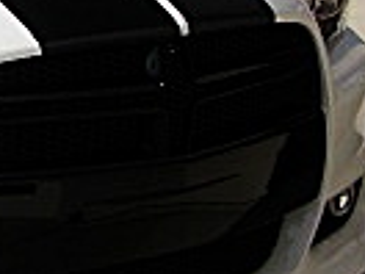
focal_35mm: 175
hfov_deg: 10.4
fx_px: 1845
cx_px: -373
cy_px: -19
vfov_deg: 8.4
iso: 50
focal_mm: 6.3
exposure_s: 1/250
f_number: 7.9
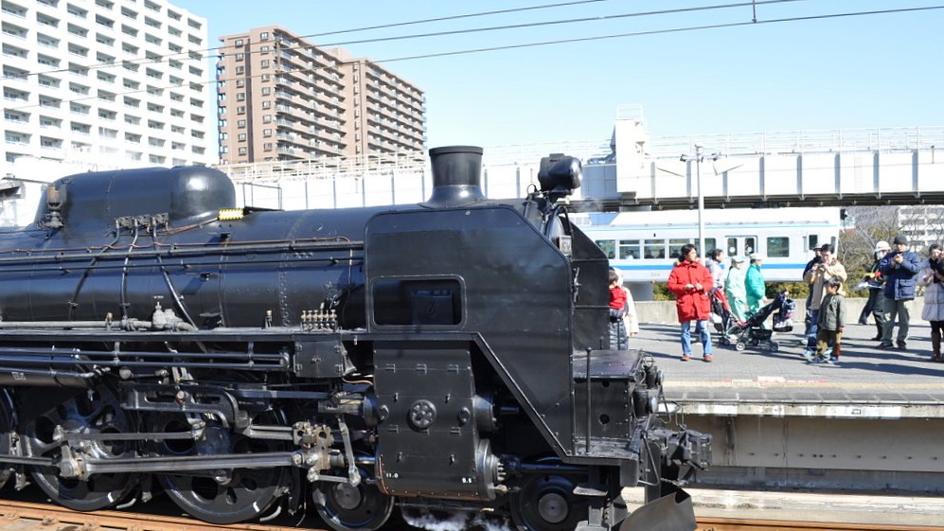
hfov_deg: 66.1
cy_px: 274
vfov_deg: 40.2
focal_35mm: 29
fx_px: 726
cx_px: 479
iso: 200
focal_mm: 18
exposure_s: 1/250
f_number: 8
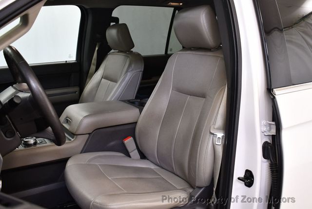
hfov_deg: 53.1
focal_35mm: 36
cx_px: 156
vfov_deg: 36.9
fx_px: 312
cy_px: 104
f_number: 3.5
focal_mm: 18
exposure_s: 1/125
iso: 1100
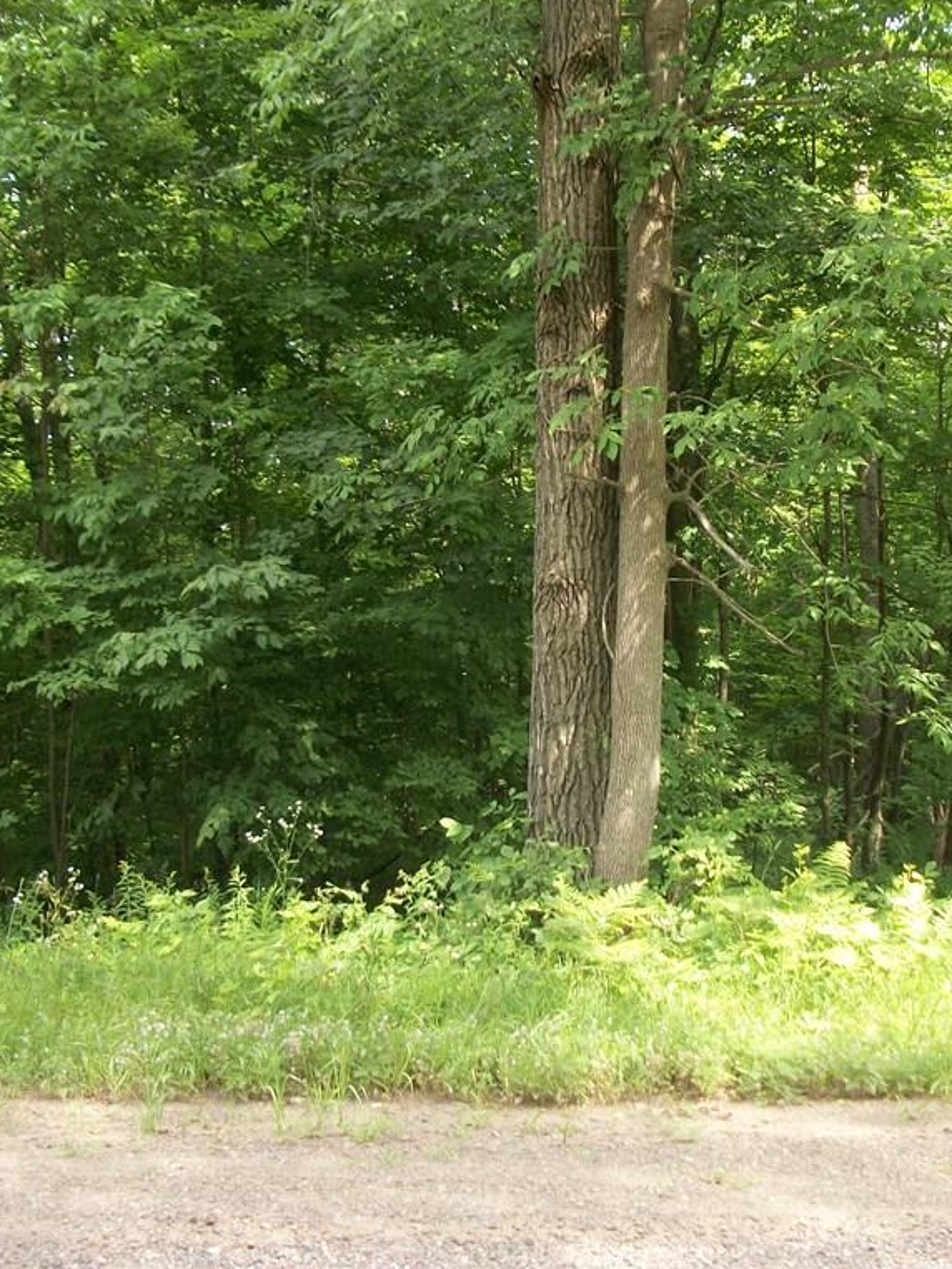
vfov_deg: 43.8
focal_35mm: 43
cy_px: 631
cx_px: 579
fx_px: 1576
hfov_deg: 33.5
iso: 80
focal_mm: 5.7
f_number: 2.9
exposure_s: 1/160
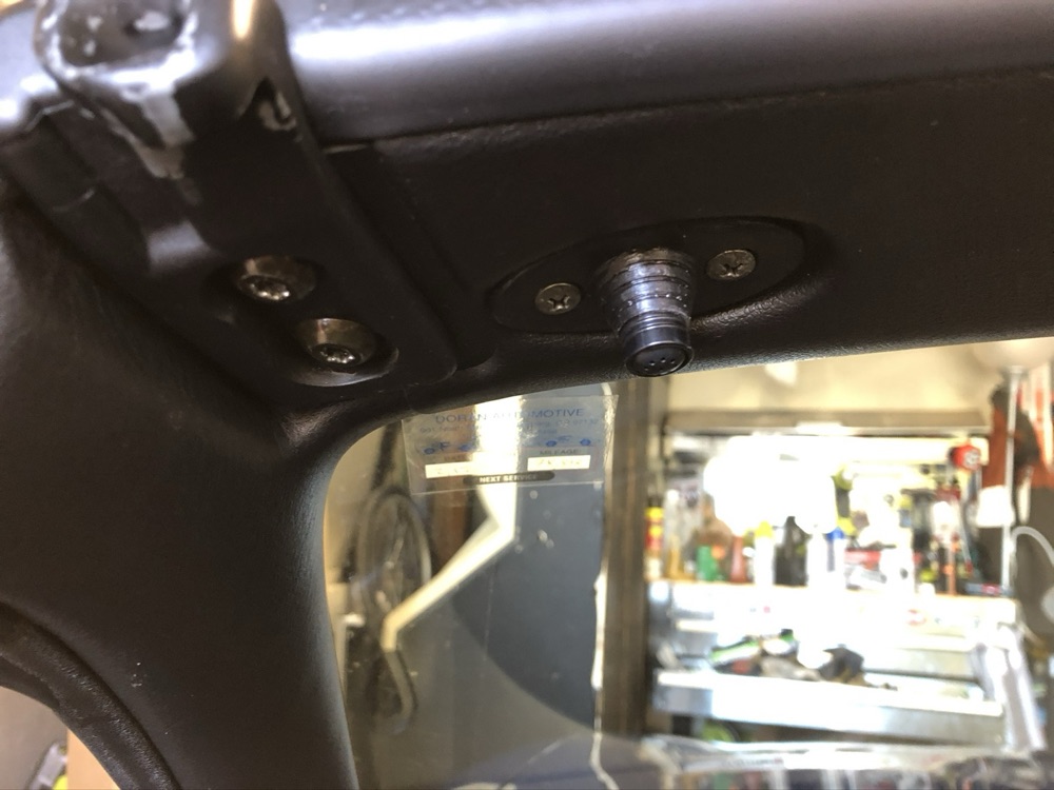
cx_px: 527
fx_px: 853
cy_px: 395
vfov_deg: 49.7
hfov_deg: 63.4
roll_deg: -2.7
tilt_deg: +11.1
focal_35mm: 28
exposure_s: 1/9
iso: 100
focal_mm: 4
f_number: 1.8
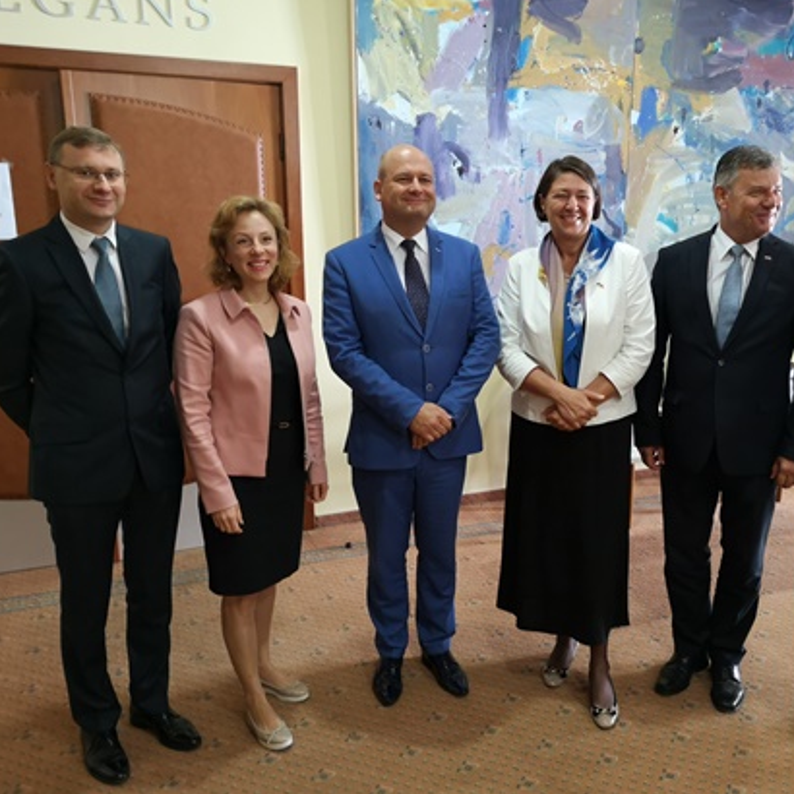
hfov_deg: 50.6
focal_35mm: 32
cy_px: 396
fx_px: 830
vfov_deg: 51.1
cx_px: 496
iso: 400
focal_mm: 3.95
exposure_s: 1/50
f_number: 1.8
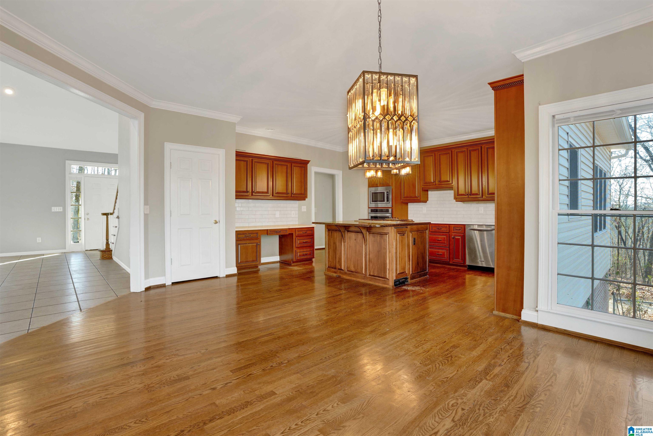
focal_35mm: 16
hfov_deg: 96.7
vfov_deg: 73.7
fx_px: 290
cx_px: 326
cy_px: 218
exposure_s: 1/4
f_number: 8
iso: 80
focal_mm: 16
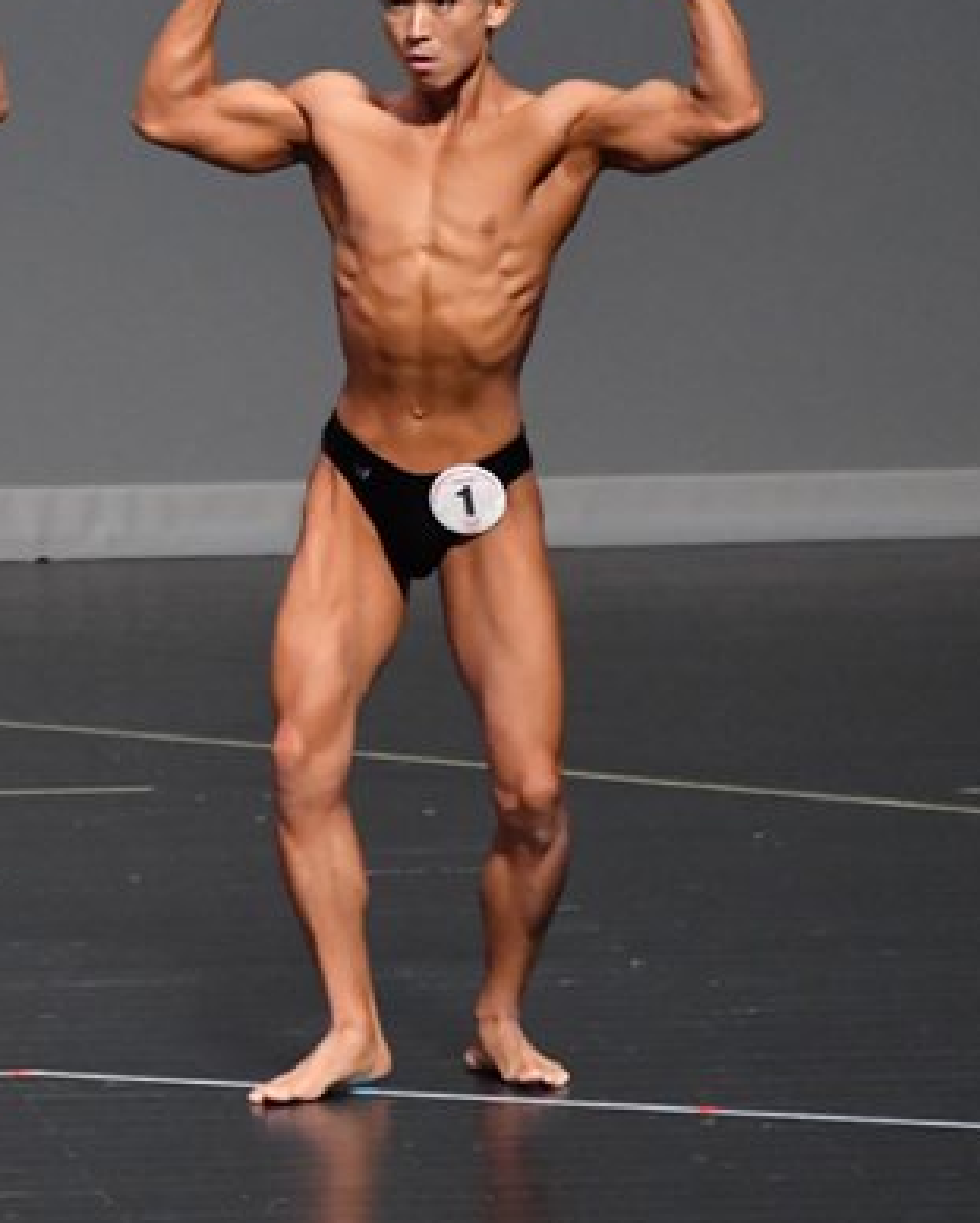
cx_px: -46
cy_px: 571
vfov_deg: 3.3
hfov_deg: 2.6
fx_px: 21365
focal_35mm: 590
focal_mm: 210
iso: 9000
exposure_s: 1/400
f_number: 5.6
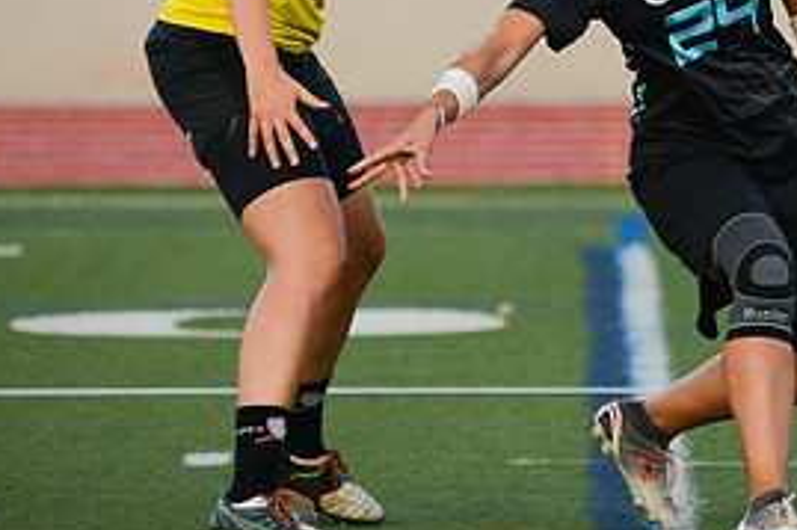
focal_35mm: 432
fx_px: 9558
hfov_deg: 4.8
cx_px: 533
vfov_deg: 3.2
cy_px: 99
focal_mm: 200
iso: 1250
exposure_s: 1/2500
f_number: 3.5
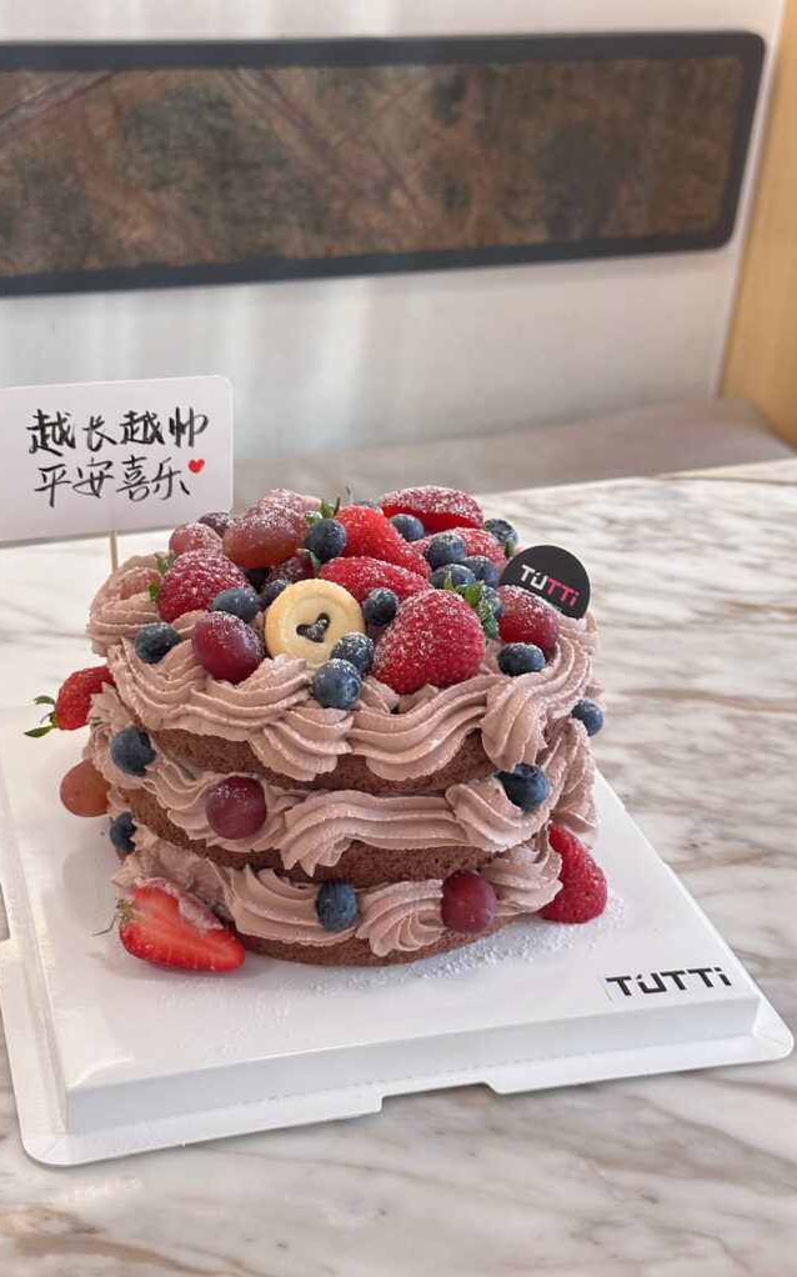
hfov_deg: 25.3
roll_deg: -4.0
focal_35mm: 51
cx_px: 325
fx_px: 1774
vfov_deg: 39.6
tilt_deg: -26.8
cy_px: 638
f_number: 1.78
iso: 160
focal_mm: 6.86
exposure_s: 1/50
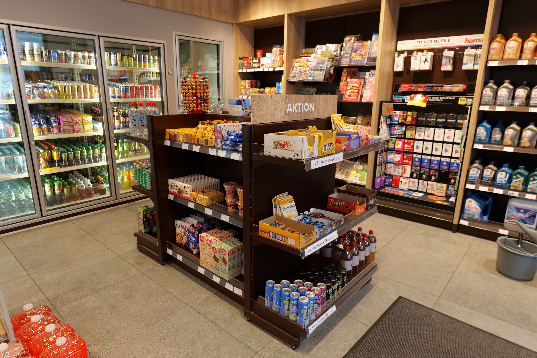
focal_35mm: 21
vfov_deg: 59.5
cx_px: 267
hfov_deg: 81.2
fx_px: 313
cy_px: 178
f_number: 5.6
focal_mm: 20
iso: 100
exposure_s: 1/4
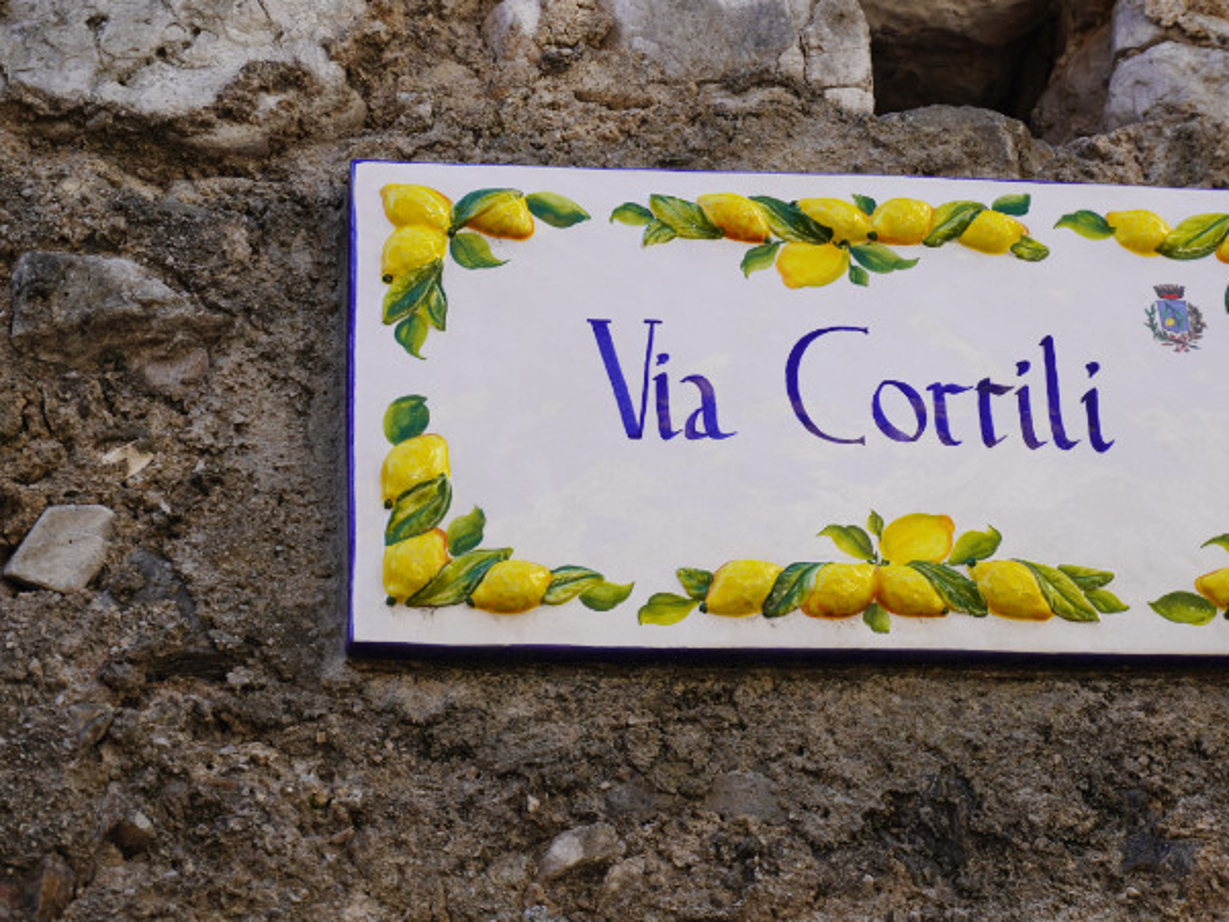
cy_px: 387
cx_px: 816
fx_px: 3409
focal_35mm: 96
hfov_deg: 20.4
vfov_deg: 15.4
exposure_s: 1/100
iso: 100
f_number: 6.3
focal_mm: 50
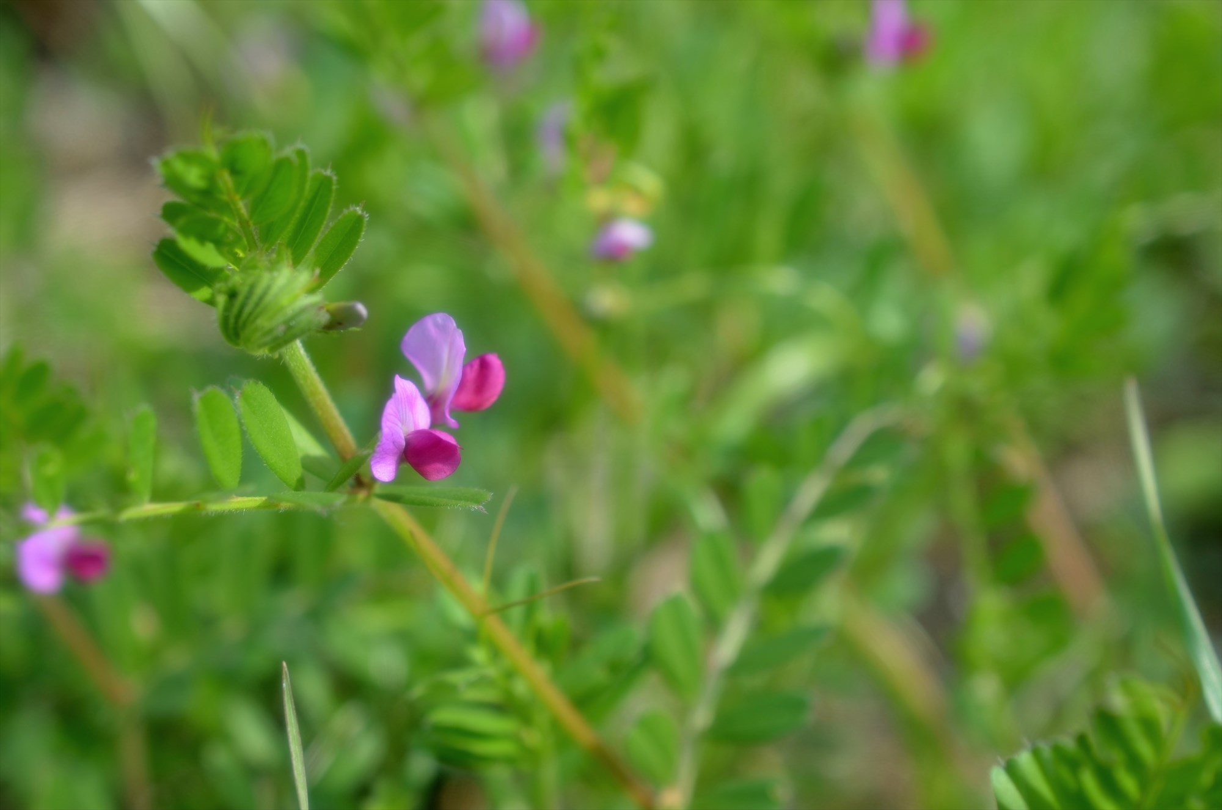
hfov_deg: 33.5
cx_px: 611
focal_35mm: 60
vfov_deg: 22.5
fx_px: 2033
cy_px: 405
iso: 100
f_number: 4.5
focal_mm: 40
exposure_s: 1/320
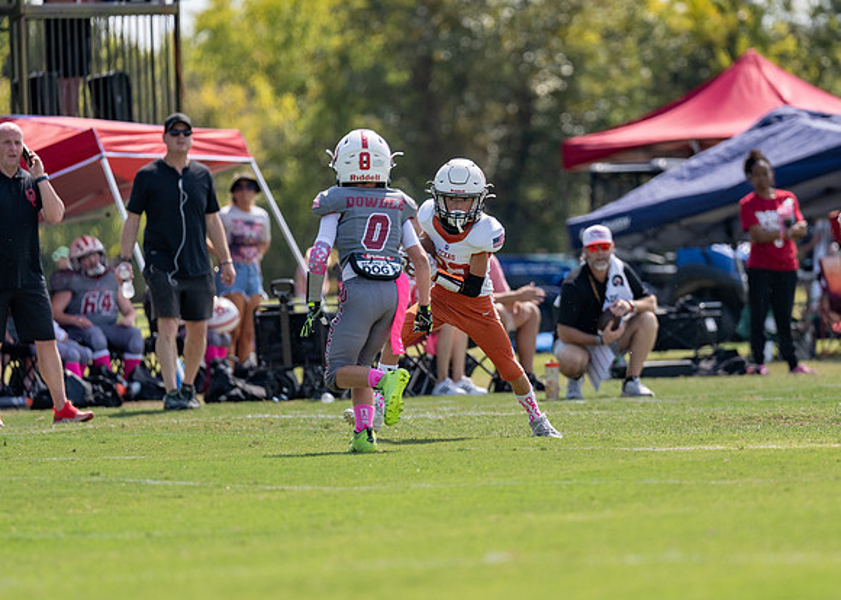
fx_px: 8719
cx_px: 560
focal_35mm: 365
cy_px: 264
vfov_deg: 3.9
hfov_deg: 5.5
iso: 125
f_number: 2.8
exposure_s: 1/2500
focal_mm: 200
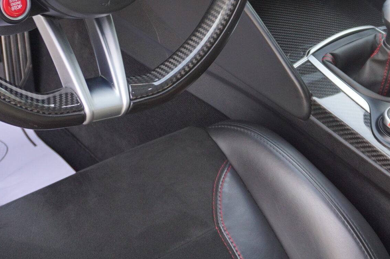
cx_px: 226
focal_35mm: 68
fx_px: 736
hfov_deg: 29.6
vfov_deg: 19.3
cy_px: -16
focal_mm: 20
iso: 320
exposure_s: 1/160
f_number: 4
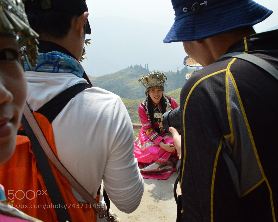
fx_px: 280
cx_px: 163
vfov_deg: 43.4
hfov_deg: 52.6
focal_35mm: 34
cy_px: 111
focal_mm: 20
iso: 1600
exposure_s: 1/3200
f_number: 8
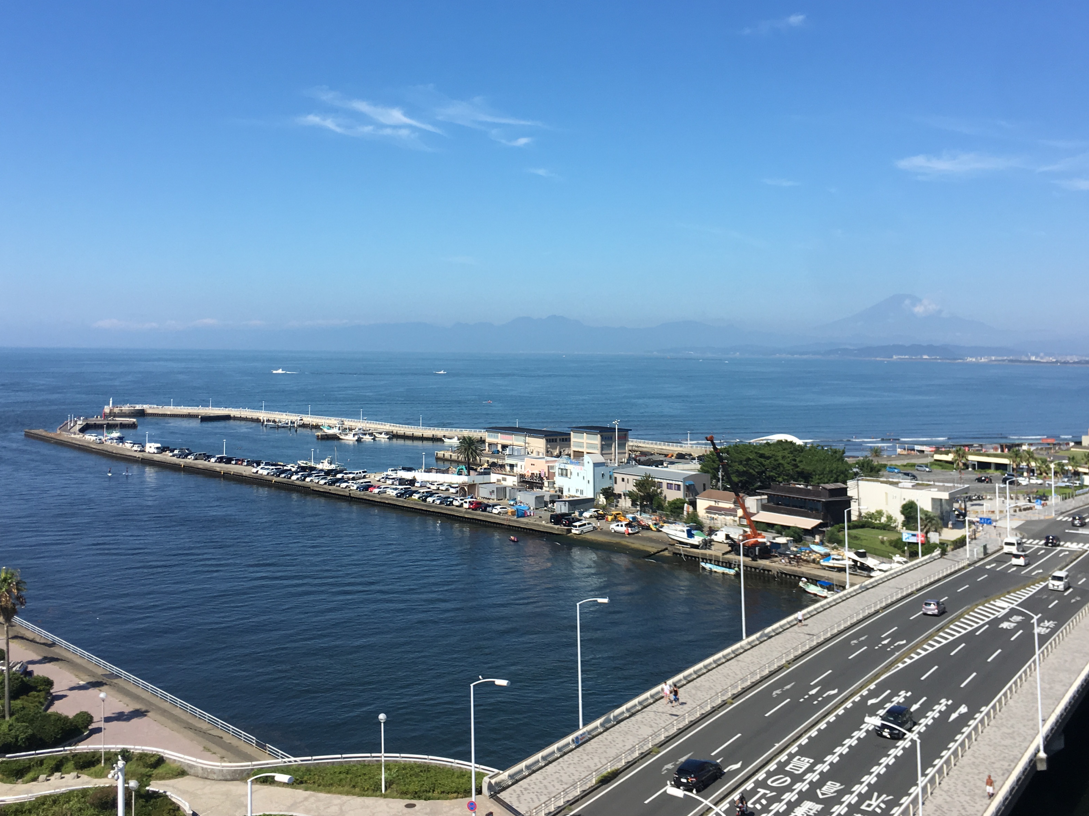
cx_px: 560
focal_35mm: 37
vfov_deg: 38.5
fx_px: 1164
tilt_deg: +2.2
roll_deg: -1.2
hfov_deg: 50.1
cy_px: 326
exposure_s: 1/1748
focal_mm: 4.15
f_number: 2.2
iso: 25
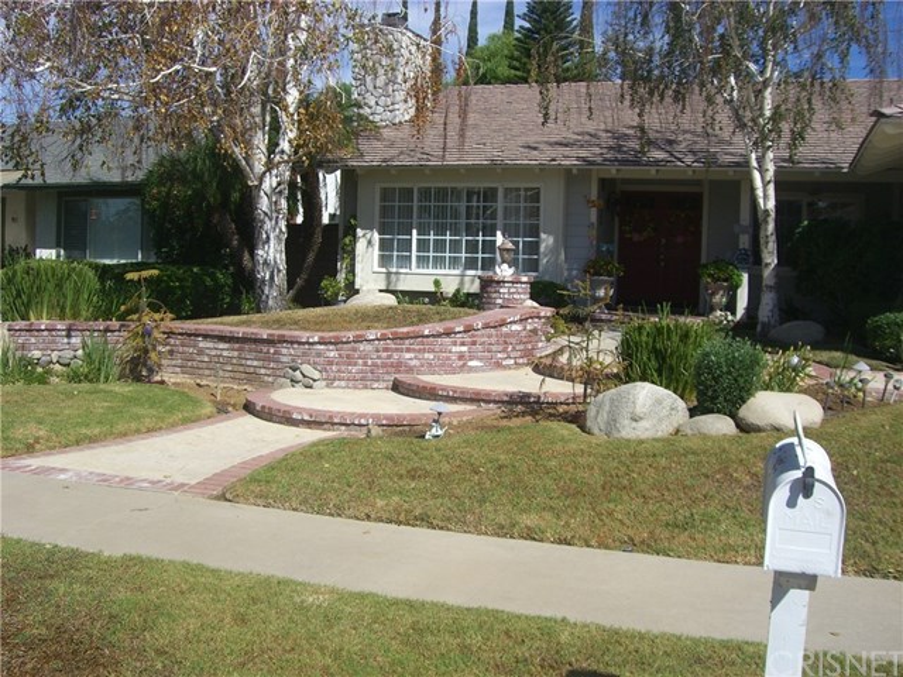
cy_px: 338
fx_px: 991
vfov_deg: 37.7
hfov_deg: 49.0
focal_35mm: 38
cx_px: 452
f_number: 4.3
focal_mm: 6.2
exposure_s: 1/800
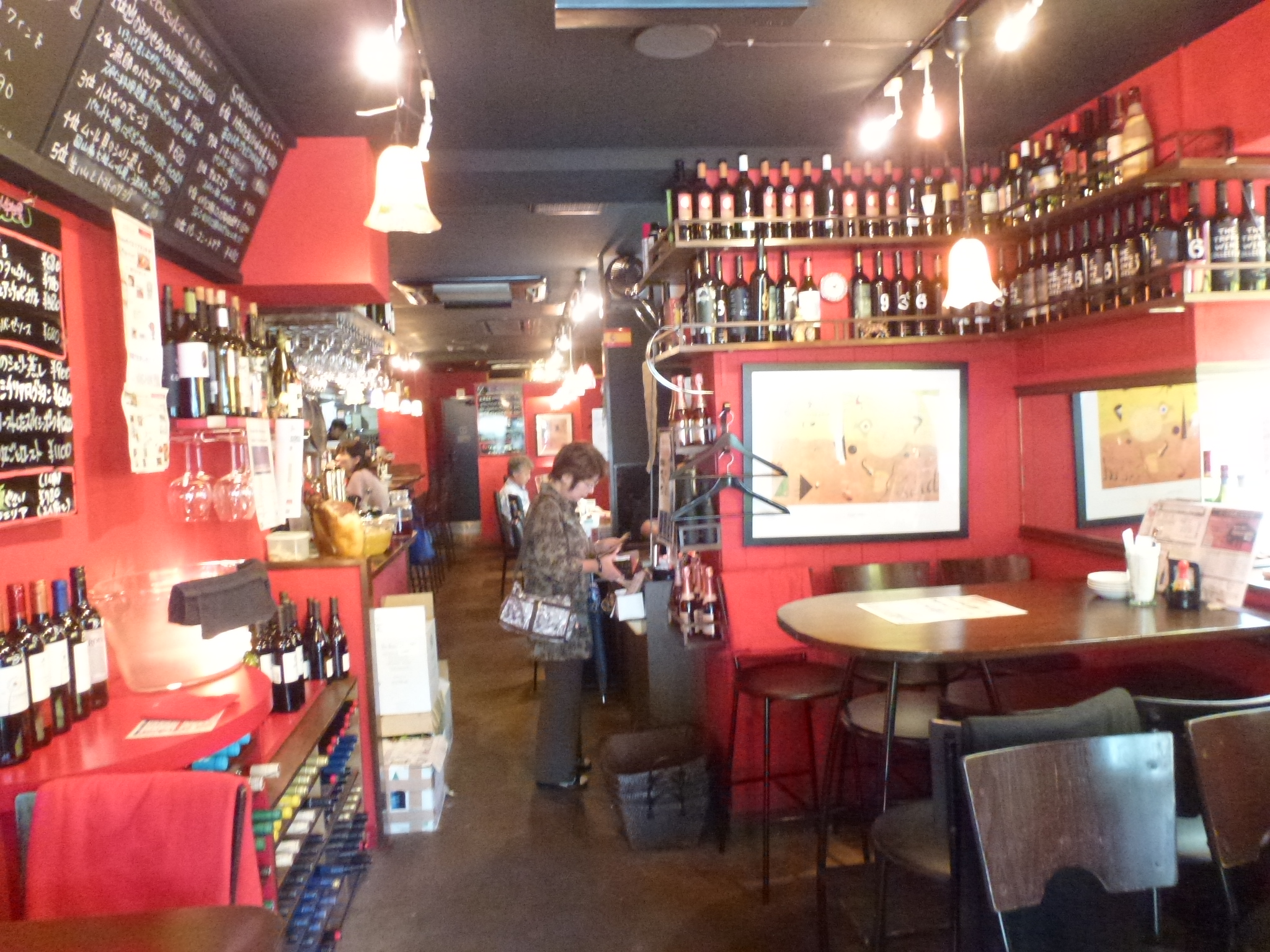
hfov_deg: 71.6
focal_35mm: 24
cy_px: 476
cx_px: 635
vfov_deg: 56.8
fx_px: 881
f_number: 3.3
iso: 800
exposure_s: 1/20
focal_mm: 4.3
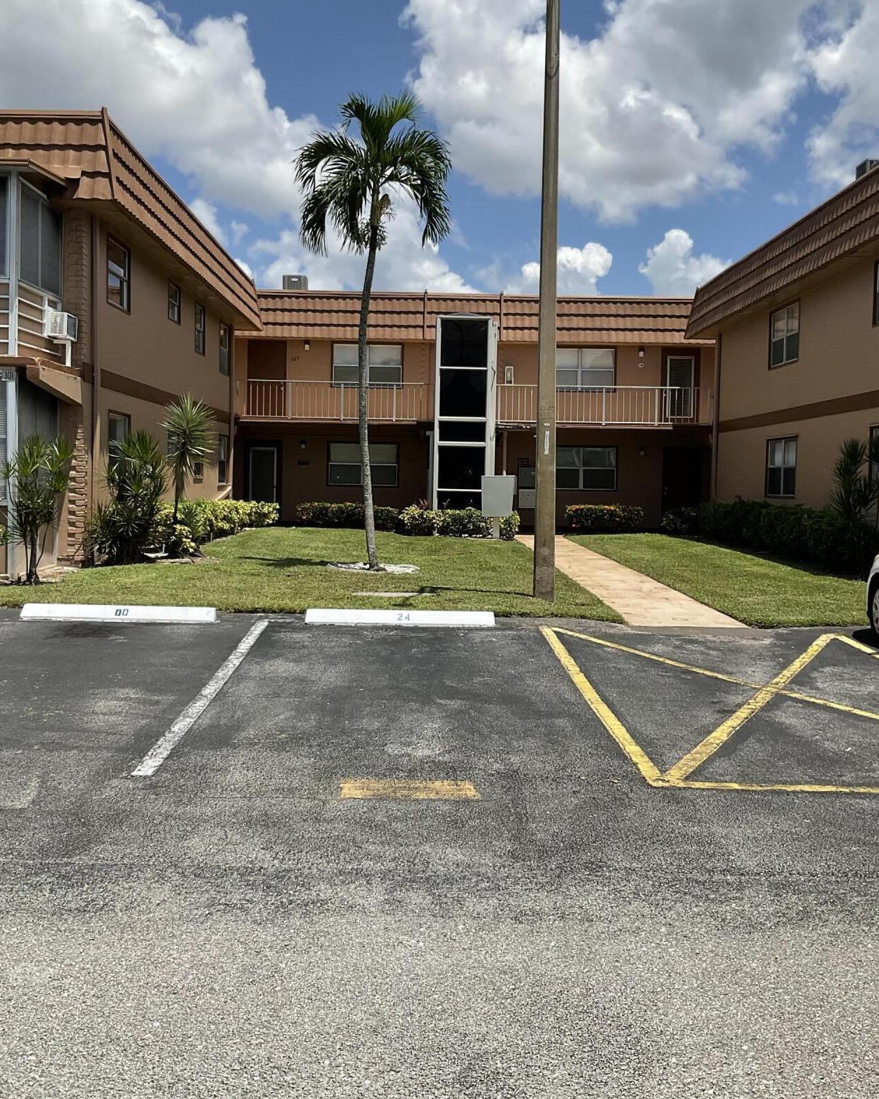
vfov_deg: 50.2
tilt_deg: +0.4
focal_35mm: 36
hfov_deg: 41.1
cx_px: 426
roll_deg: -1.9
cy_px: 510
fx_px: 1171
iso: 16
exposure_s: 1/3322
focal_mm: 3
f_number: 1.8
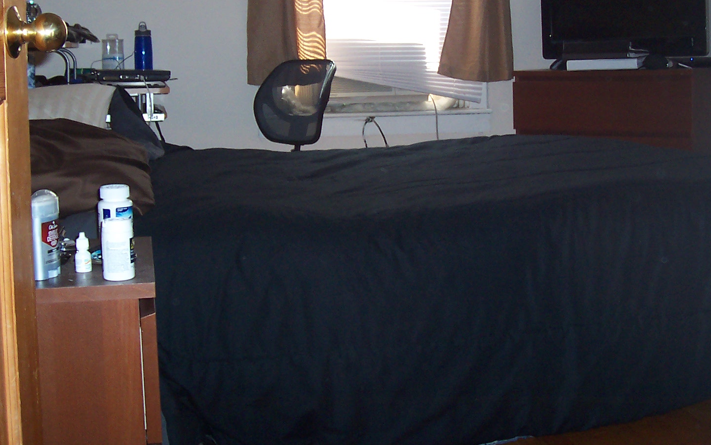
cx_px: 383
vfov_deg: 23.5
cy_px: 160
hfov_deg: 36.9
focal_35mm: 55
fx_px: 1066
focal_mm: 5.6
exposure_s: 1/60
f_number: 2.8
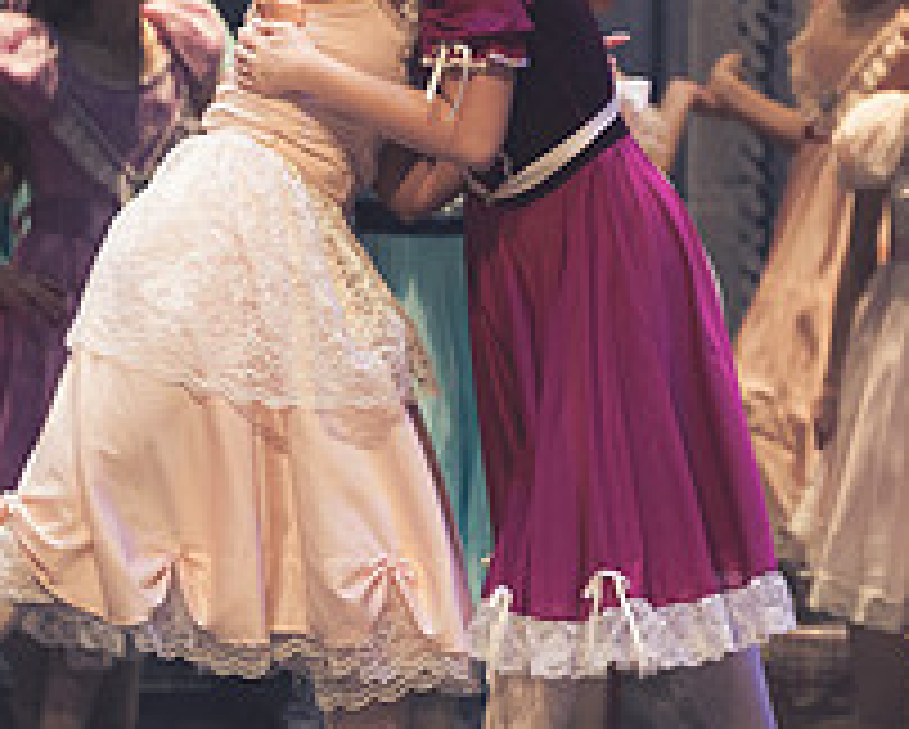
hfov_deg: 2.4
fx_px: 21759
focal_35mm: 808
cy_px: 166
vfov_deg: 1.9
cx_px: 760
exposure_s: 1/320
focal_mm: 200
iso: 800
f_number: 2.8
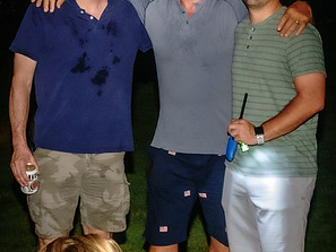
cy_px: 98
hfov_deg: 15.9
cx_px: 176
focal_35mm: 124
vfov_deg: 12.0
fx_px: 1204
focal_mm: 18.92
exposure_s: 1/15
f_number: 3.2
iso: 3200
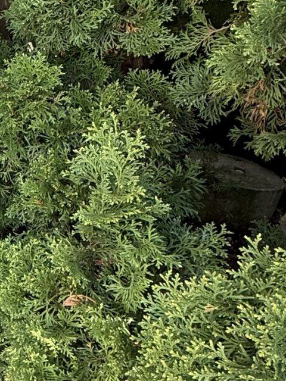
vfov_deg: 33.5
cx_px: -237
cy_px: 83
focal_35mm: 56
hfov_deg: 19.3
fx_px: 617
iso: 64
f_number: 2.2
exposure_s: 1/99
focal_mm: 2.22
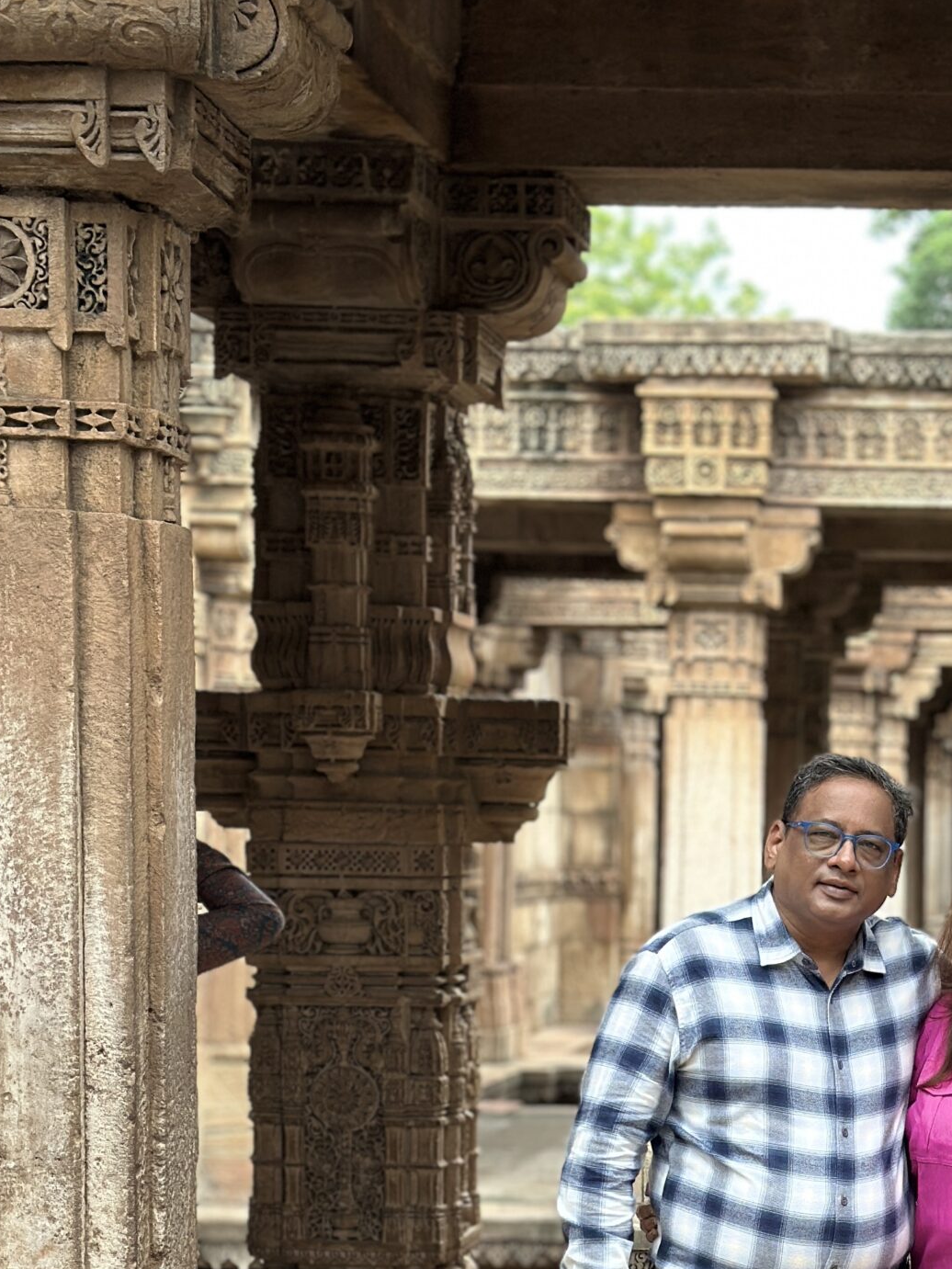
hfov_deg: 16.4
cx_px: 871
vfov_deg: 21.5
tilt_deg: -5.8
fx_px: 3263
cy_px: 1173
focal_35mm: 89
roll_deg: -1.7
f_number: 1.78
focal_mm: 6.86
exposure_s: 1/927
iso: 80
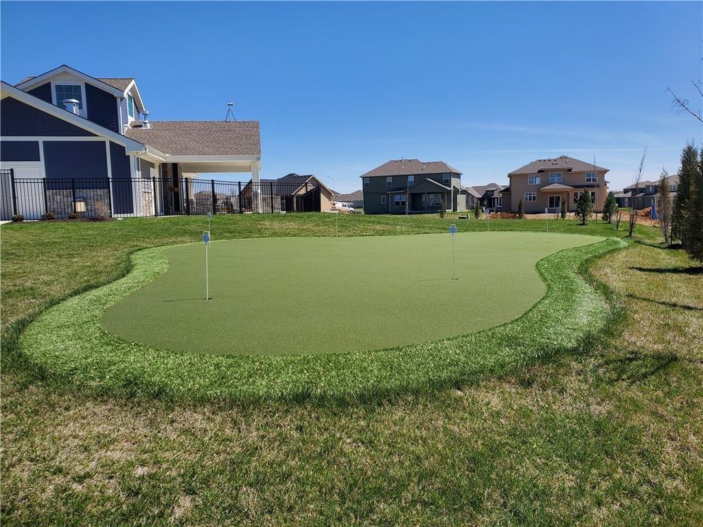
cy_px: 264
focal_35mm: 26
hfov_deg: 67.3
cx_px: 352
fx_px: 528
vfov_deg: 53.1
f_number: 2.4
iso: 50
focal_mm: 4.3
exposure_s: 1/2016
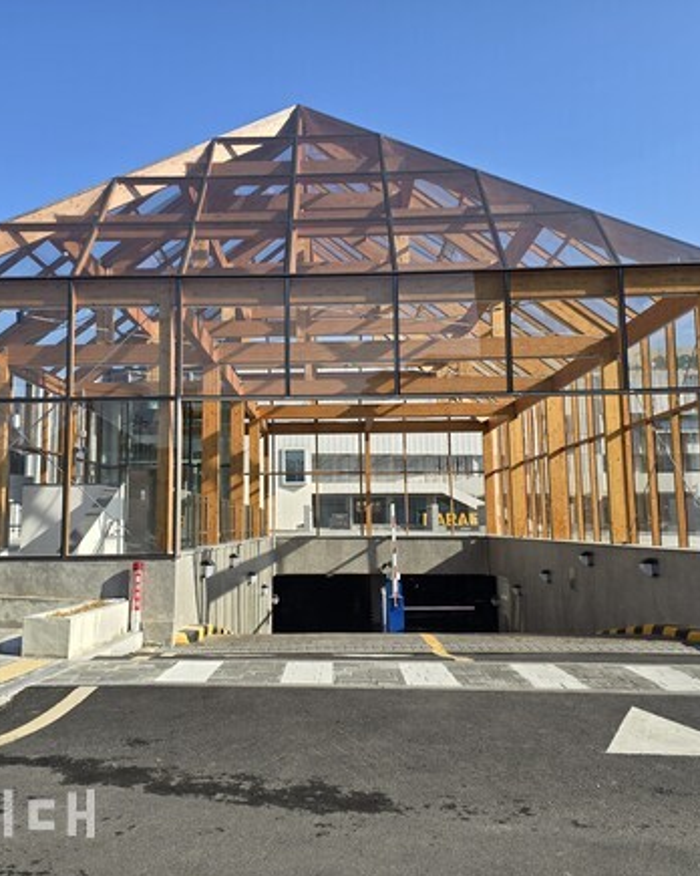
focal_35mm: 31
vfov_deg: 57.2
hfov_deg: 47.0
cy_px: 433
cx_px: 306
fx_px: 803
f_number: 1.7
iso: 12
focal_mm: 6.3
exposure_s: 1/657
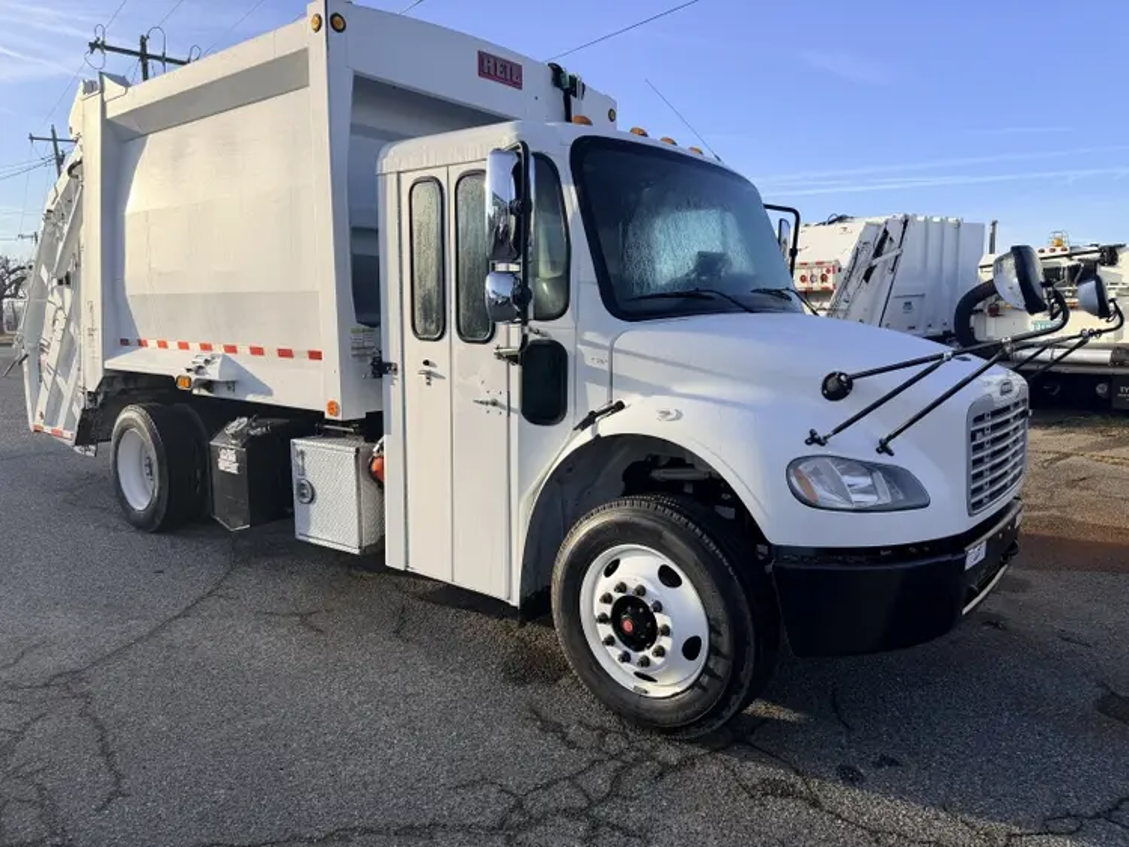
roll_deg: +0.1
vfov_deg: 56.8
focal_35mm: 24
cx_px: 564
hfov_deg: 71.6
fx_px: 783
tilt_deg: -6.5
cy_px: 424
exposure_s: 1/2907
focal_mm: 6.76
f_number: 1.78
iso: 80
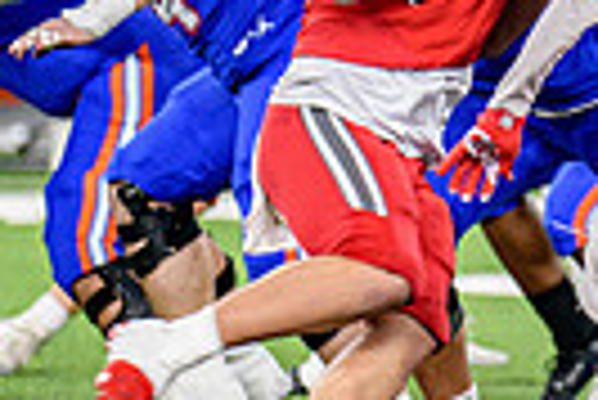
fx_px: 15997
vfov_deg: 1.4
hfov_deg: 2.1
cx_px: 751
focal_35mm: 962
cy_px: 11
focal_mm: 220
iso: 1000
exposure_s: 1/400
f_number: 2.8
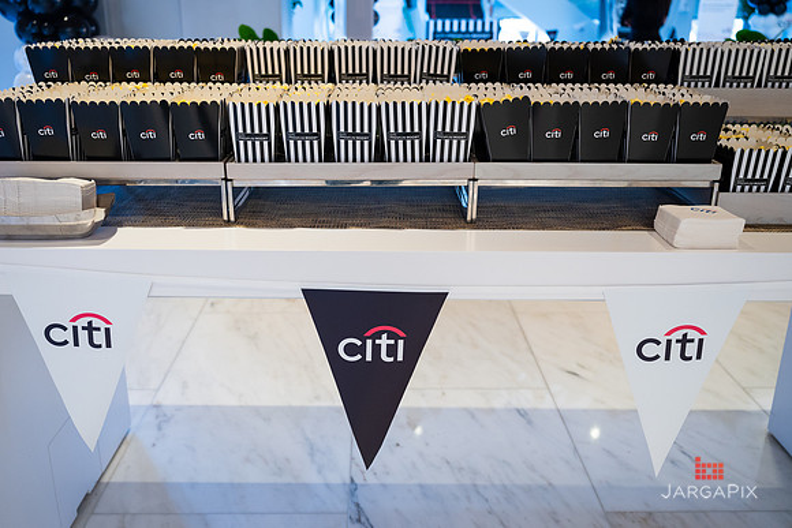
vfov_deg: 38.5
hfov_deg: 55.3
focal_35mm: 34
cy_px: 278
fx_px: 756
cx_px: 375
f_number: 3.2
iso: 1600
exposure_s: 1/320
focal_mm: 32.5
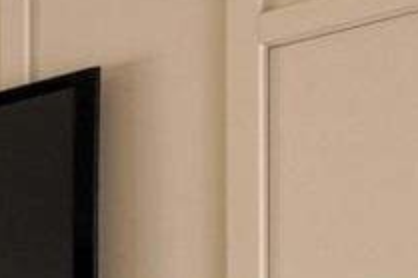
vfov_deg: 11.7
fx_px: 1253
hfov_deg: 14.2
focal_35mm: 108
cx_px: -532
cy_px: 509
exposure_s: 1/20
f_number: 9
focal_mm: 22
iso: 250
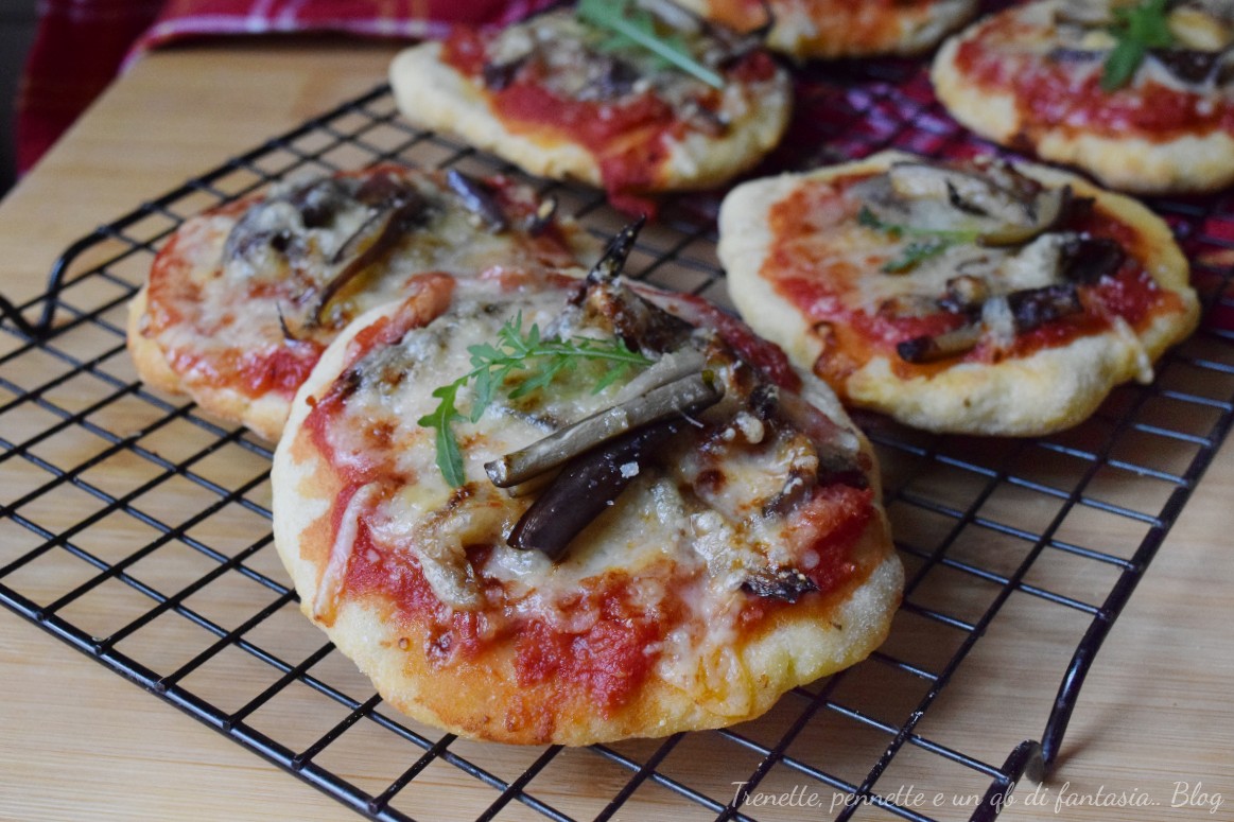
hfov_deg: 42.3
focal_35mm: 46
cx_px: 617
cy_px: 411
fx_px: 1594
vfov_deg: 28.9
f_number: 8
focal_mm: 31
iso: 3200
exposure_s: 1/640
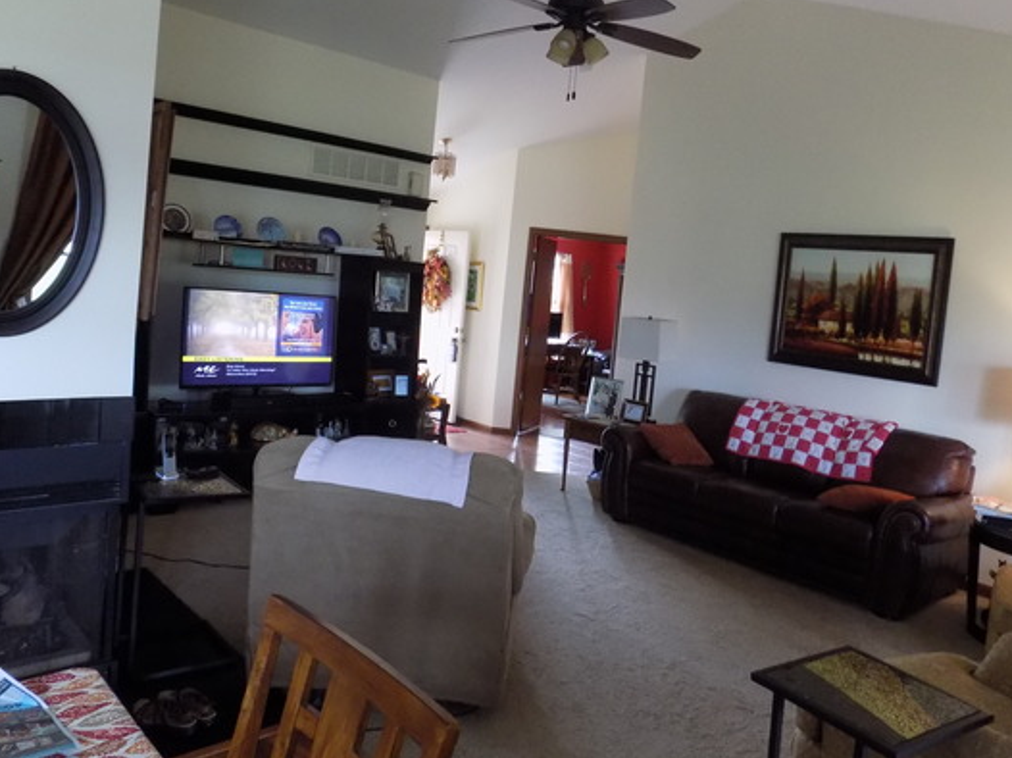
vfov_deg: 49.6
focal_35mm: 28
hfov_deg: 63.5
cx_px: 514
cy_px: 327
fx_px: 818
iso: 400
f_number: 3.1
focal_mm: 4
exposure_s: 1/20
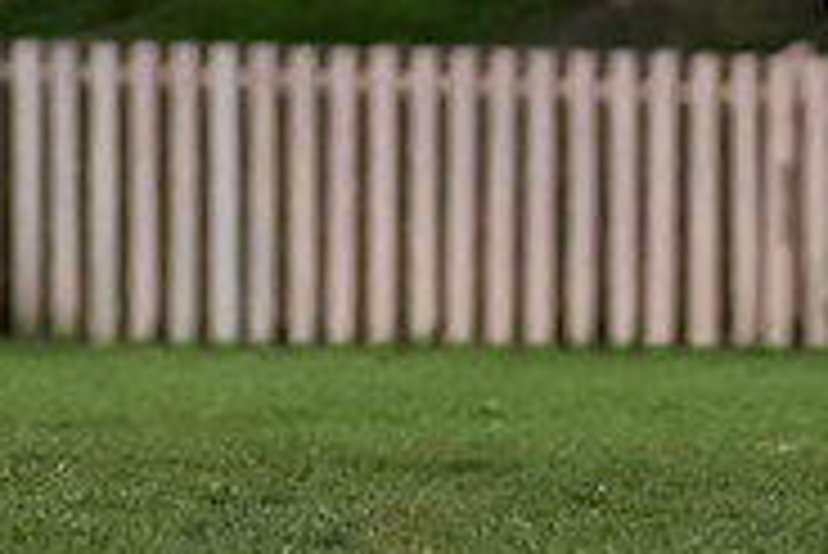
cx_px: 822
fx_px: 52756
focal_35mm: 2292
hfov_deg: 0.9
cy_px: -101
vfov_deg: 0.6
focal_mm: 300
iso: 10000
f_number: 2.8
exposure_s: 1/1250
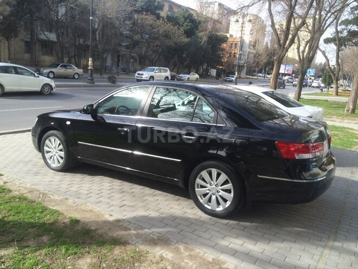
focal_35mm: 29
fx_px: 300
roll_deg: -4.5
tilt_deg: -11.2
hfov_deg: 61.7
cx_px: 179
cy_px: 134
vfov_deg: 48.2
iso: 32
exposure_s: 1/562
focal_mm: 4.15
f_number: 2.2
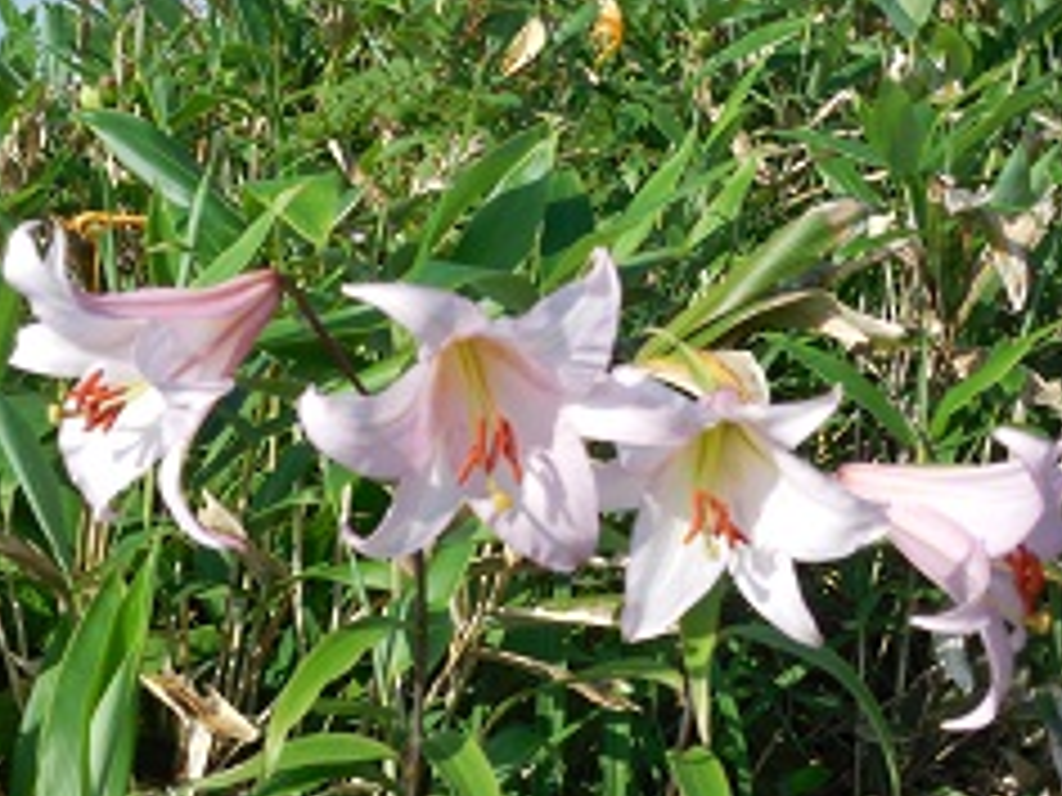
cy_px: 463
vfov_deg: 22.2
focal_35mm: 66
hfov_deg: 29.4
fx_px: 2025
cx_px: 558
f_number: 3.8
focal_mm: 7
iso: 125
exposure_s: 1/640
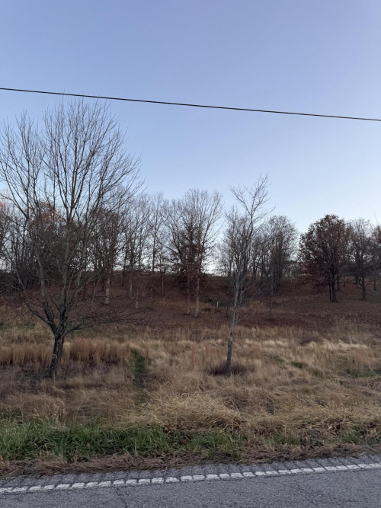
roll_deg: -0.3
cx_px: 190
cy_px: 254
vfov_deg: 71.6
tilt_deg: +11.6
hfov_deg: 56.8
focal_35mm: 24
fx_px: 352
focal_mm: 6.76
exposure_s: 1/524
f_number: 1.78
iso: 80
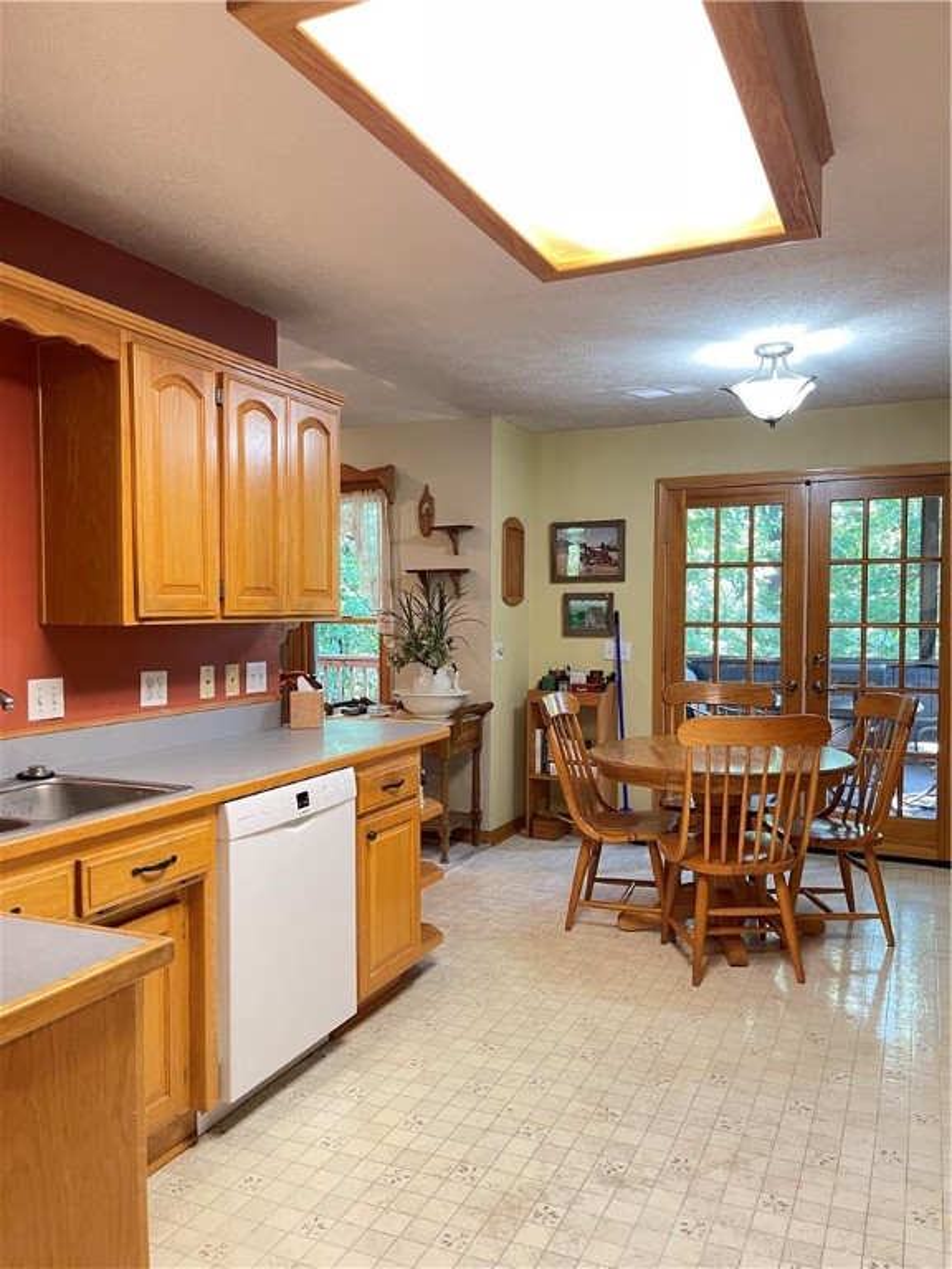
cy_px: 634
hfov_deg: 53.1
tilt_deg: -0.4
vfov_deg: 67.3
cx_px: 476
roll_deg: -0.9
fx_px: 953
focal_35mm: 26
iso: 320
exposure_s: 1/60
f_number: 1.6
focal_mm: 5.1
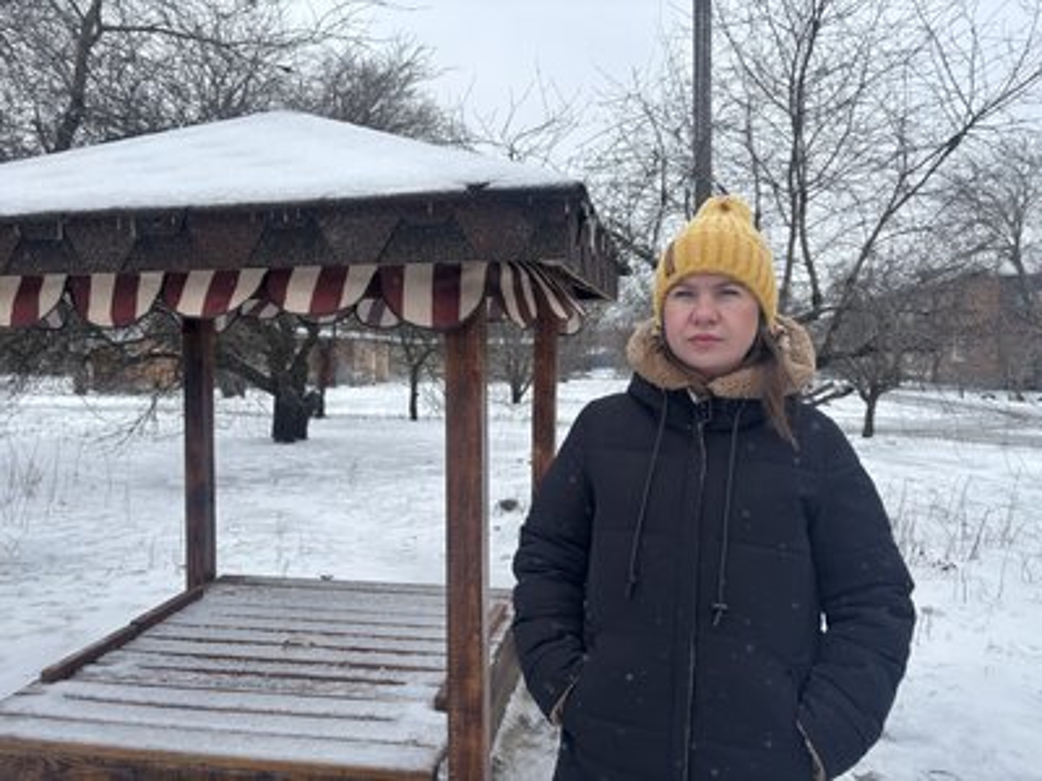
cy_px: 390
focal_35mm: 26
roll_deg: +0.0
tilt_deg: -2.7
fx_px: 783
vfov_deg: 53.1
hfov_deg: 67.3
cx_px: 521
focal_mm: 5.96
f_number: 1.6
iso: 50
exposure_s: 1/1328
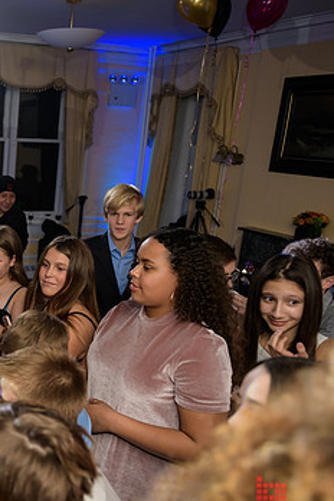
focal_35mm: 40
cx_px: -59
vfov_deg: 48.4
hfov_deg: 29.2
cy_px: 273
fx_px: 557
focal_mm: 24
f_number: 3.2
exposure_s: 1/125
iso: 400
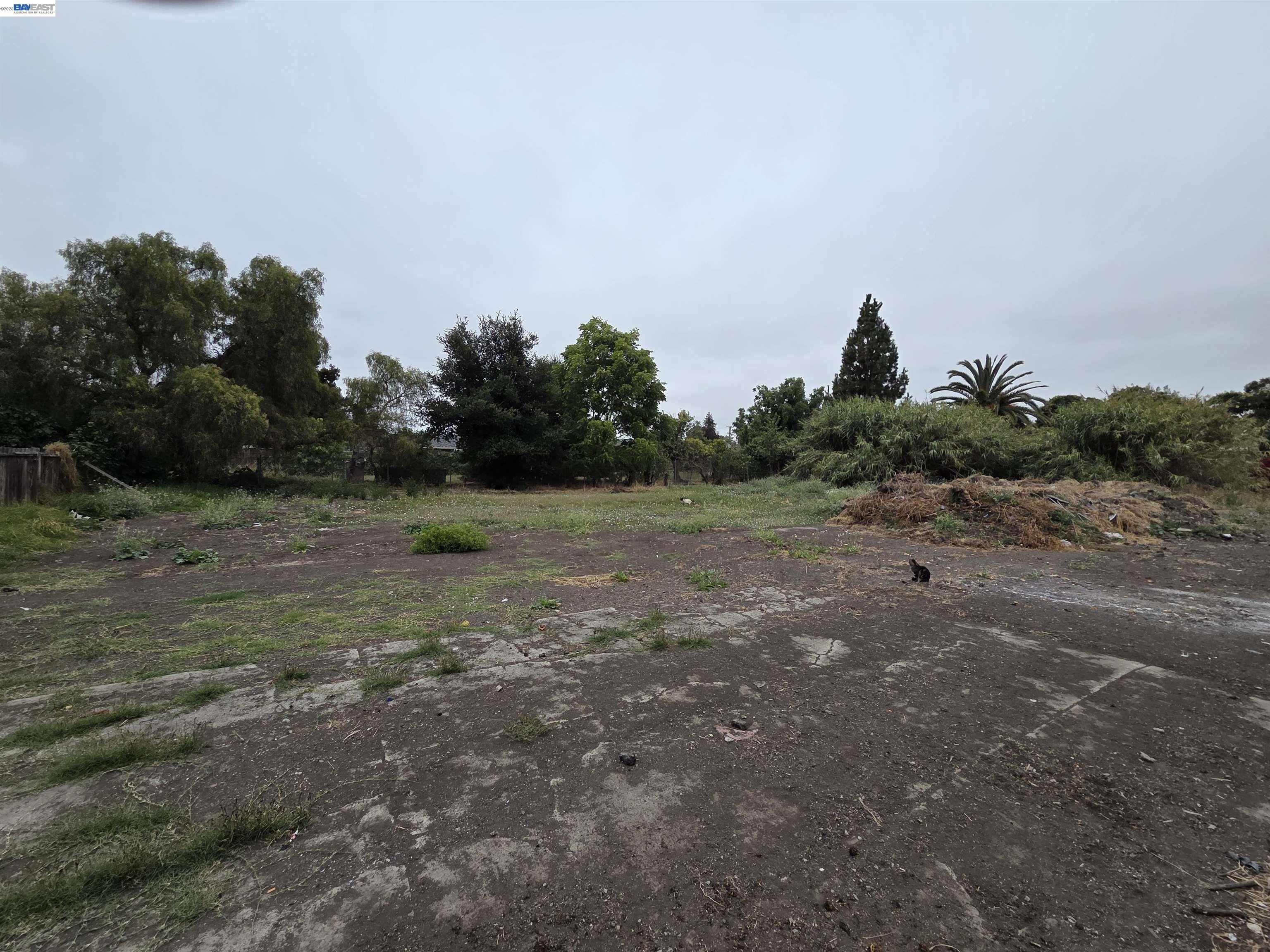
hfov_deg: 106.2
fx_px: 477
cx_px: 635
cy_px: 476
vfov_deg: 89.9
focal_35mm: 13
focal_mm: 2.2
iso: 50
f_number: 2.2
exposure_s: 1/705
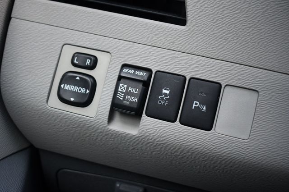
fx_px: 369
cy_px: 96
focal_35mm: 46
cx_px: 144
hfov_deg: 42.8
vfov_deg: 29.2
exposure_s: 1/250
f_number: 4.2
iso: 800
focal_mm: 31
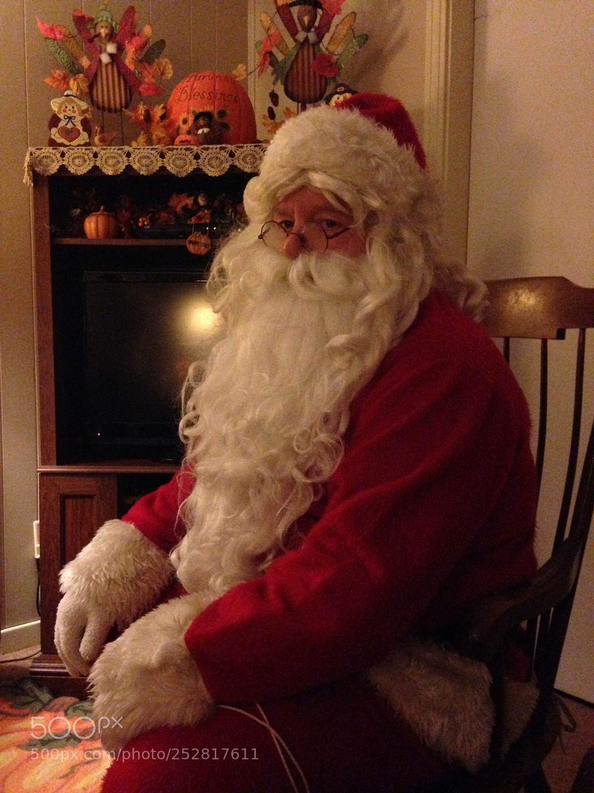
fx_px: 755
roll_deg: -1.0
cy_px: 396
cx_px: 297
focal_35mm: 33
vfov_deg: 55.4
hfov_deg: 42.9
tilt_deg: -4.3
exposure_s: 1/15
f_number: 2.4
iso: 800
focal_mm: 4.12
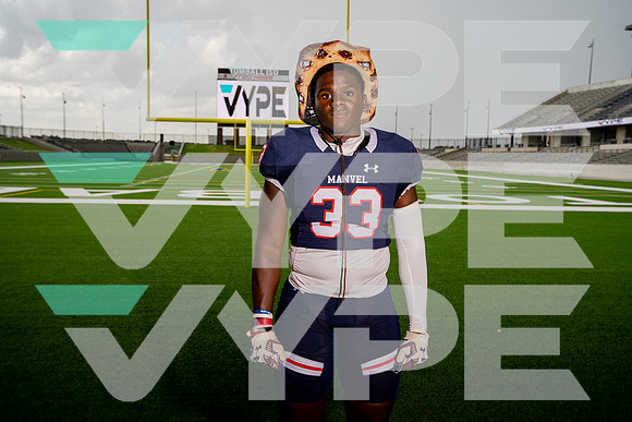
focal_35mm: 35
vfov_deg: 37.9
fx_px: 615
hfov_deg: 54.4
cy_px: 211
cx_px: 316
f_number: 6.3
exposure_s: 1/1600
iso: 1000
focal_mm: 35
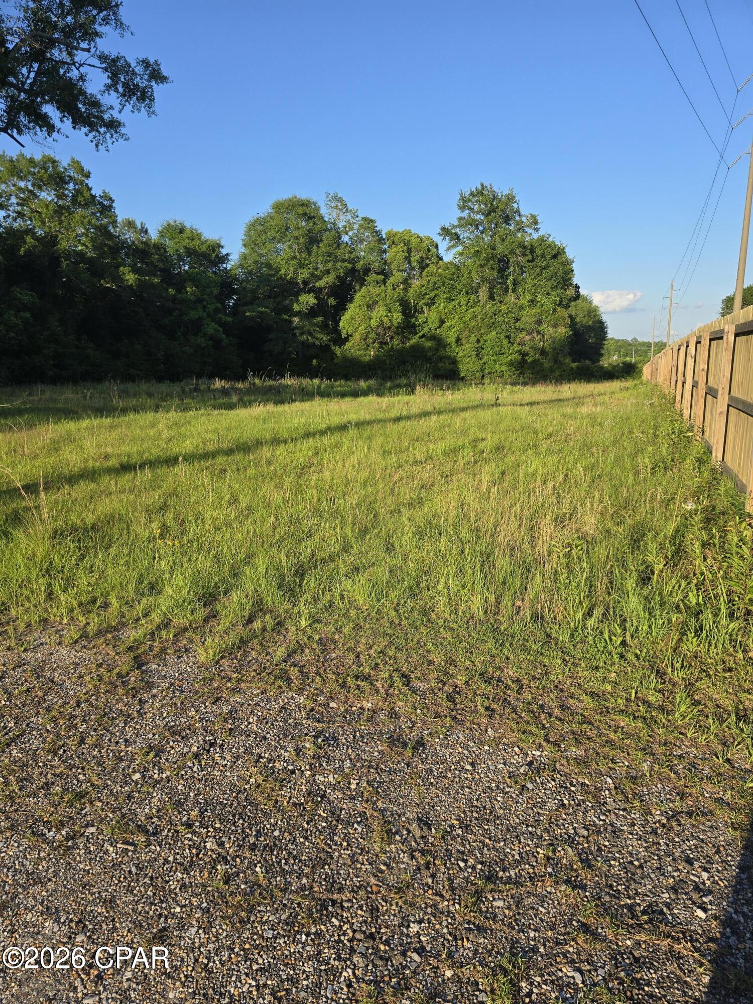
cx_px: 376
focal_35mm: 23
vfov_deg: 73.9
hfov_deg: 58.9
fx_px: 667
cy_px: 502
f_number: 1.7
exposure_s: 1/368
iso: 12
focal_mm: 6.3
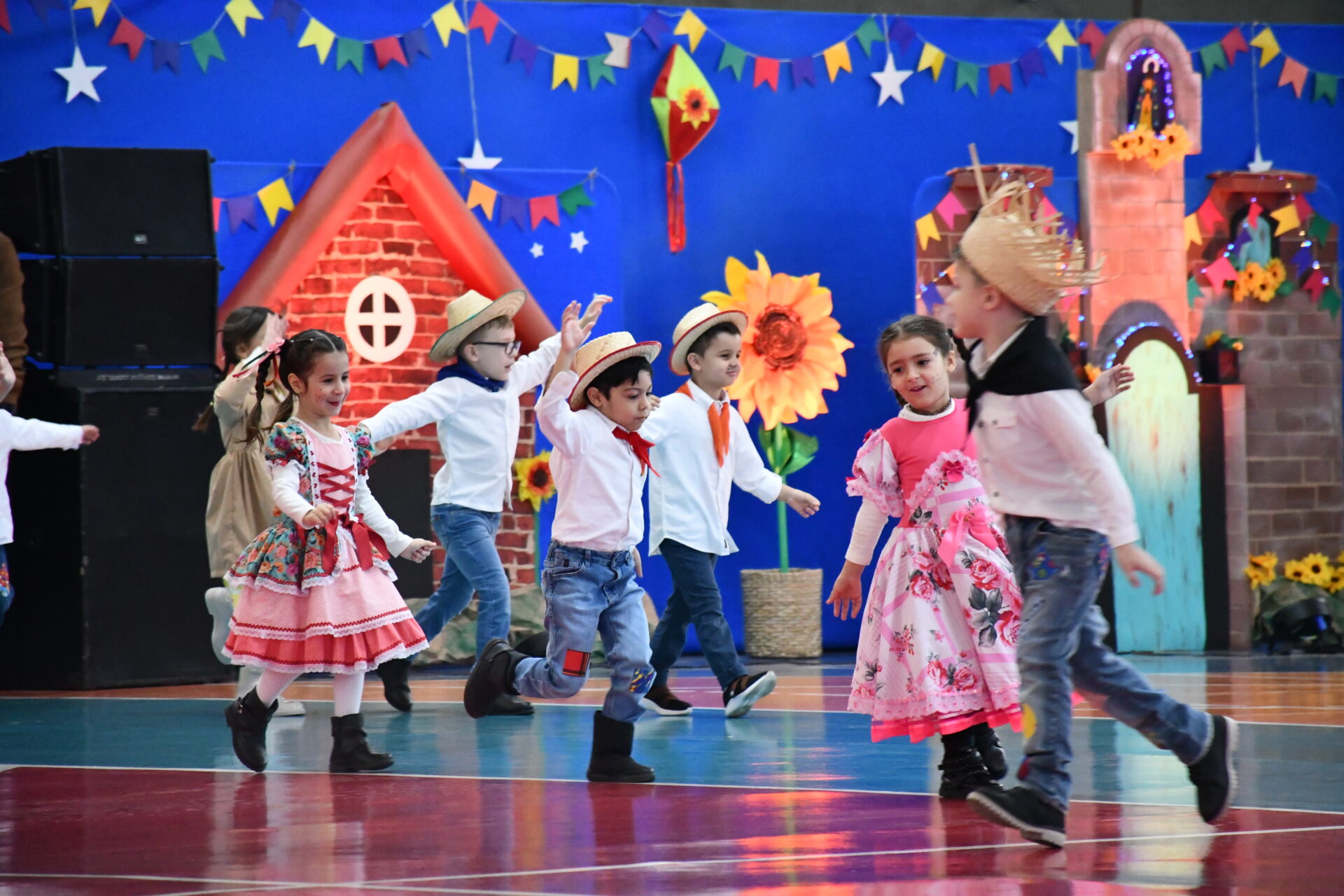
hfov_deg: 9.8
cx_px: 672
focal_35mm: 210
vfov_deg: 6.5
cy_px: 448
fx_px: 7839
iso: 5600
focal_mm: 140
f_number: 5.6
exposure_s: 1/250
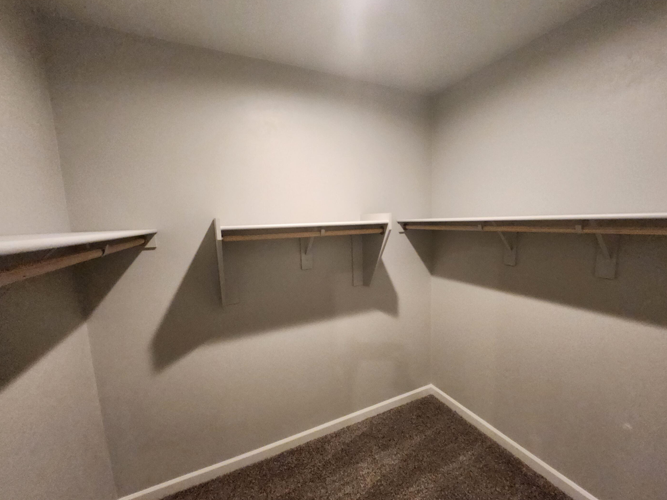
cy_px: 263
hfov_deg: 101.9
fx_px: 270
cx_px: 354
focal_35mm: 14
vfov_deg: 85.6
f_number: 2.2
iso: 320
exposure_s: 1/30
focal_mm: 1.7
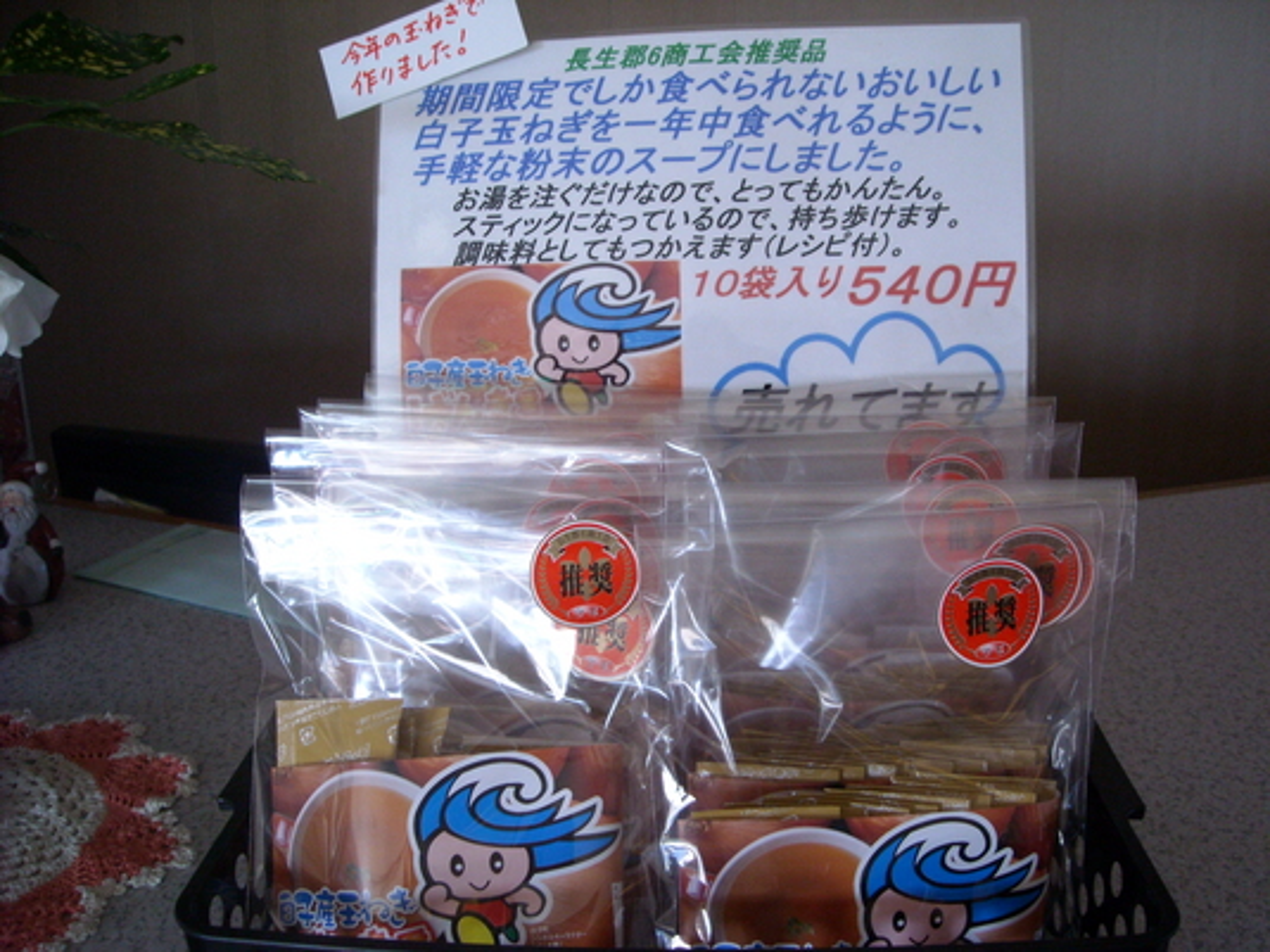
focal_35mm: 35
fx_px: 1284
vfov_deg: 40.7
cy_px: 476
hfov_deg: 52.6
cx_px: 635
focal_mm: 5.7
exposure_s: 1/60
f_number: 2.8
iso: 248
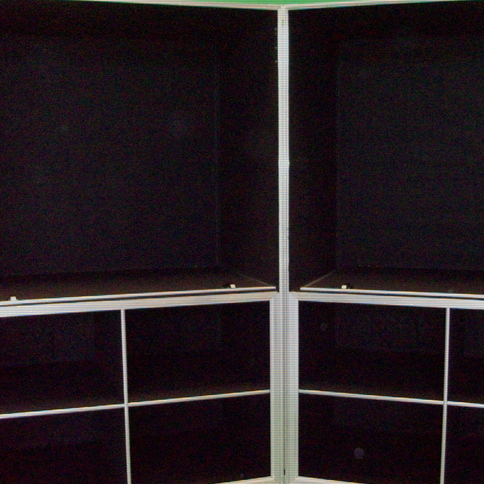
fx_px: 759
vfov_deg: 35.3
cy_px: 254
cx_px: 282
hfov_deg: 35.3
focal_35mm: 48
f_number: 2.8
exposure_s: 1/60
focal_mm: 5.7
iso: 320
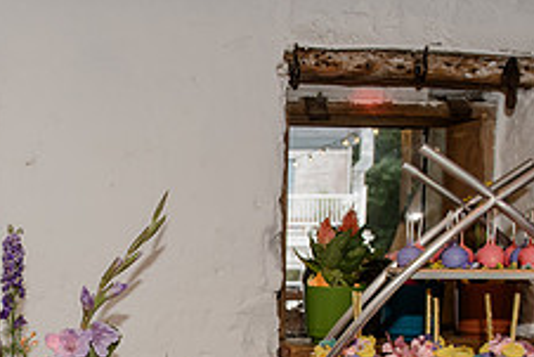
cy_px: 385
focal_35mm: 63
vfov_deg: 20.7
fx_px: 935
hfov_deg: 31.2
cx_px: 126
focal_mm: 24
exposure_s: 1/160
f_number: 4
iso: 800
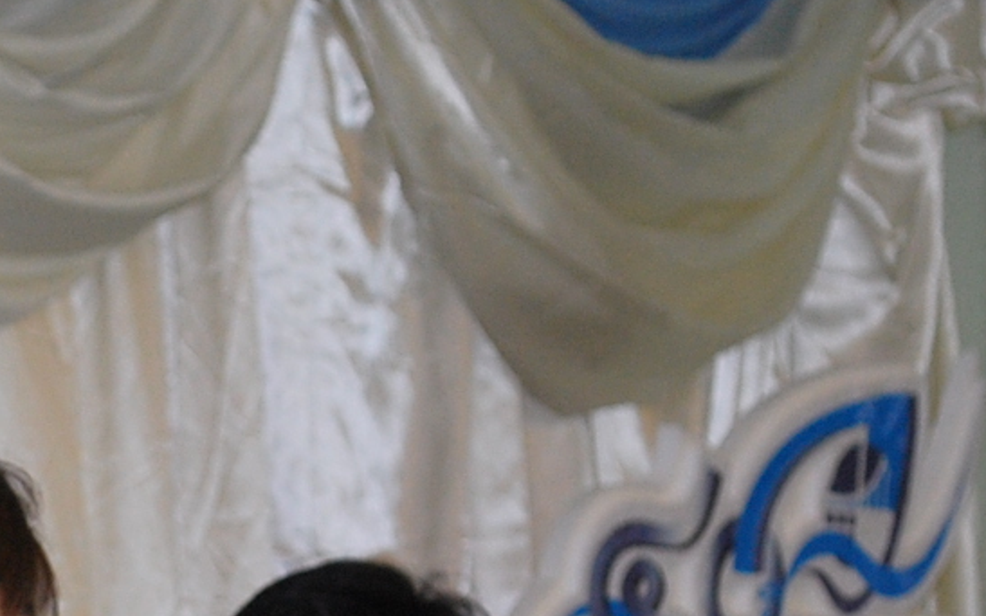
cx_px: -234
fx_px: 8003
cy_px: 789
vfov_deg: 4.4
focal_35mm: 298
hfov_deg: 7.0
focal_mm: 55
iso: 400
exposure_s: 1/13
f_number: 5.6
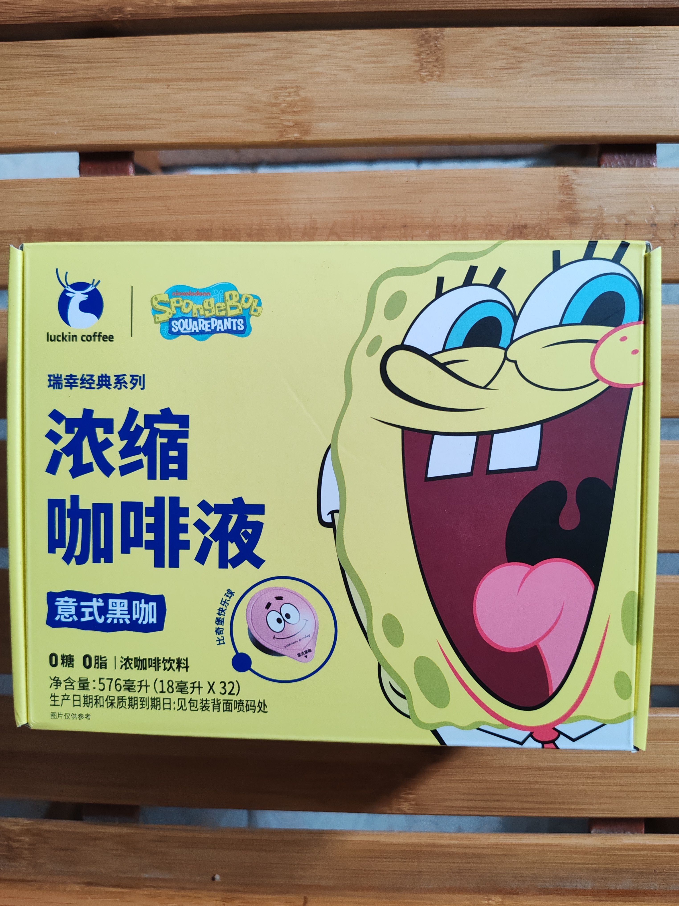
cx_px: 340
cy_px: 453
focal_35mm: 27
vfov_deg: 65.3
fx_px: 706
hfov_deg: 51.4
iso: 1600
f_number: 1.9
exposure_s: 1/100
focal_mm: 6.12
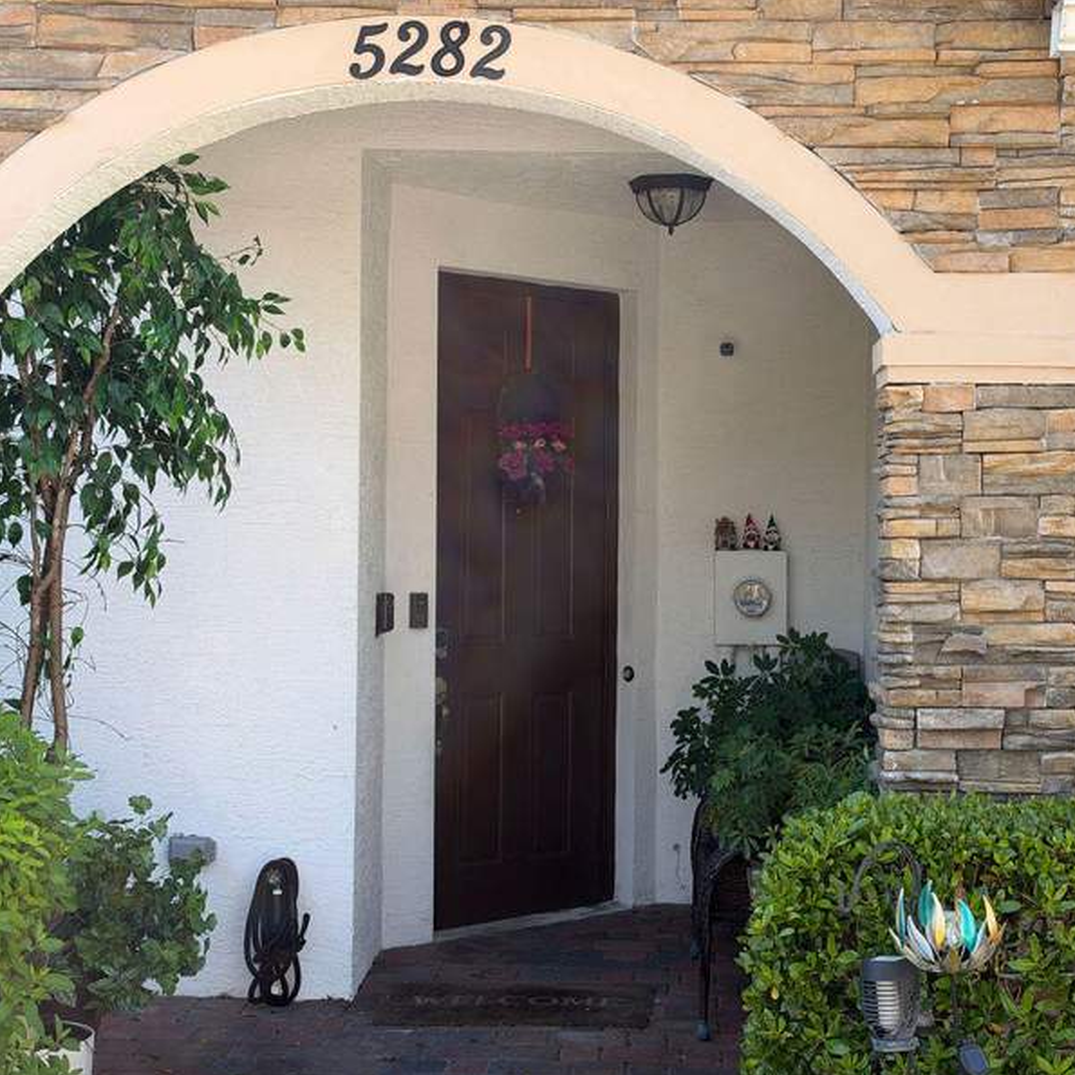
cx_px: 632
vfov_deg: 30.0
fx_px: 2003
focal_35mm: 57
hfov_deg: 30.0
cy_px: 540
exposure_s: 1/627
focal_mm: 6.93
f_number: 1.8
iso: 64
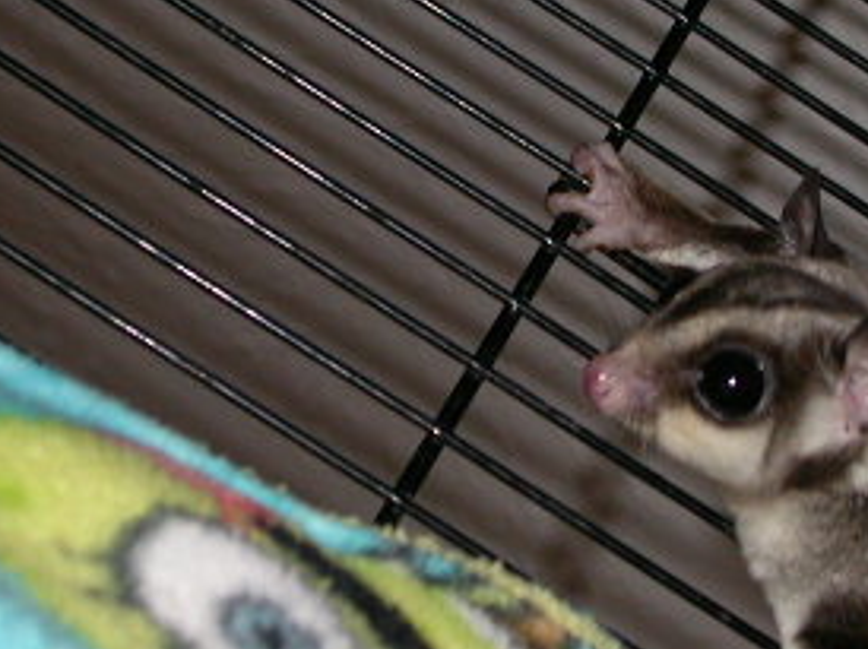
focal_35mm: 138
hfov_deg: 14.3
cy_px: 193
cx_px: 545
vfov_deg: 10.7
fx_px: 3457
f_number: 3
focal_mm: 12.2
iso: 100
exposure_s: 1/60.3
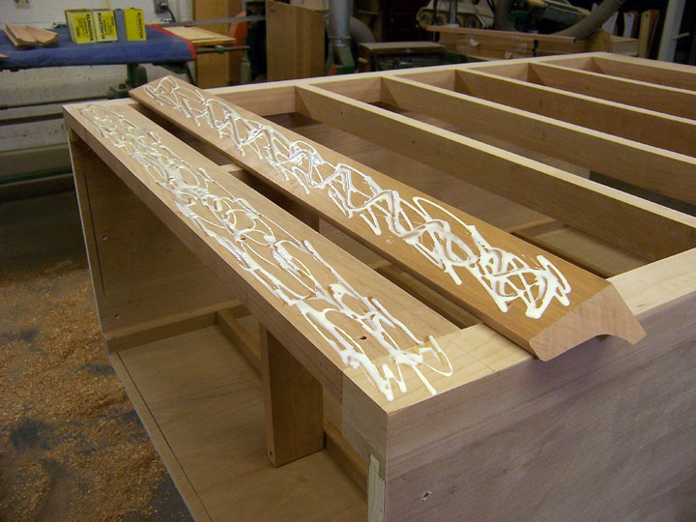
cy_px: 261
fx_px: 664
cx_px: 348
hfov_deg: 55.4
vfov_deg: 42.9
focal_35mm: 33
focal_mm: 5.5
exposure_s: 1/30
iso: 140
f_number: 3.4
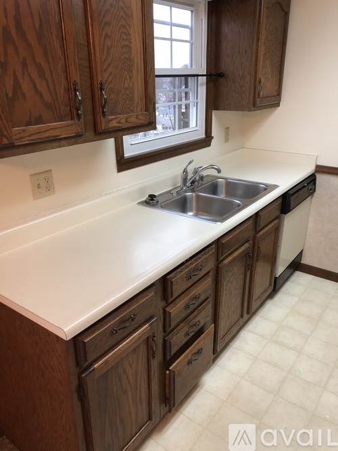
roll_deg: +1.0
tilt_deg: -22.2
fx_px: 365
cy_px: 226
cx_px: 169
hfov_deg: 49.7
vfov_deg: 63.5
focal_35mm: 28
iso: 40
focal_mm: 3.99
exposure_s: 1/24
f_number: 1.8
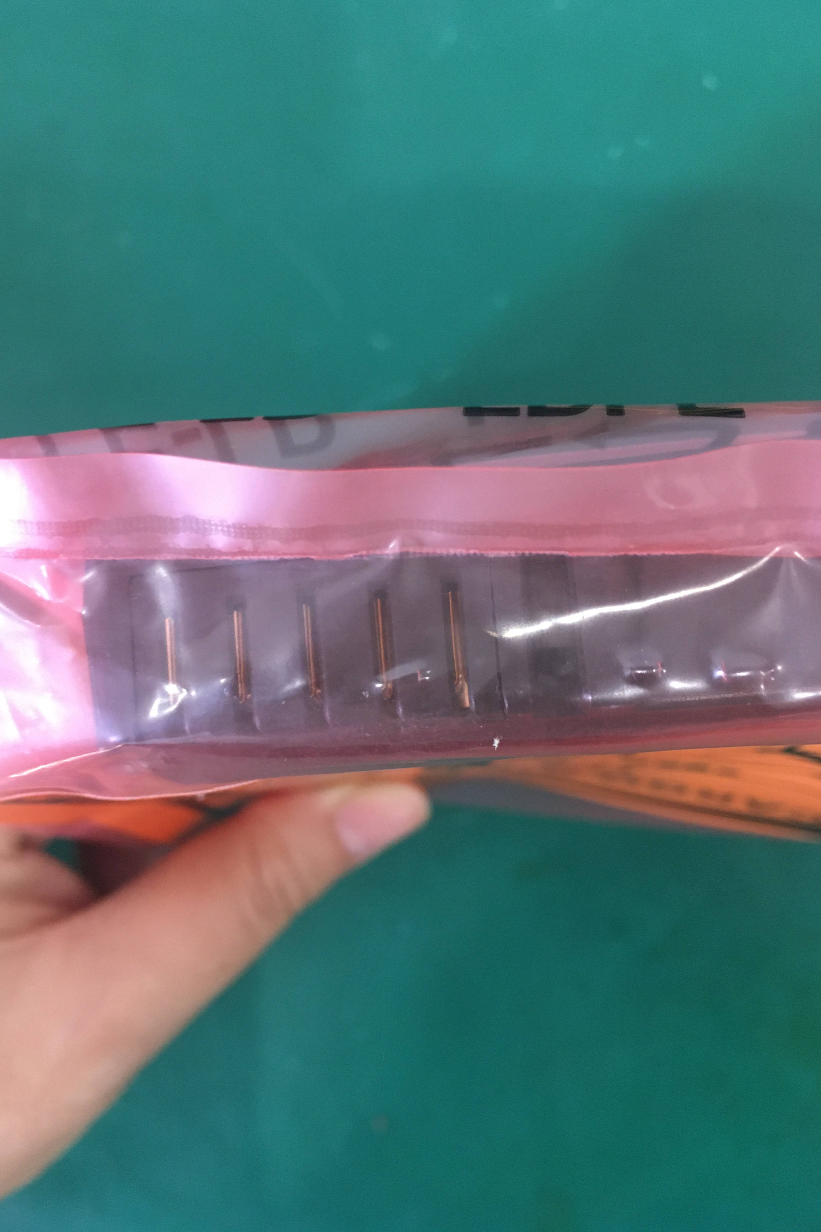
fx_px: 1060
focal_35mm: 31
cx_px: 367
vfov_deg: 60.3
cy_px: 616
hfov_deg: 42.3
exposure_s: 1/20
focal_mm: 4.15
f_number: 2.2
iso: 200
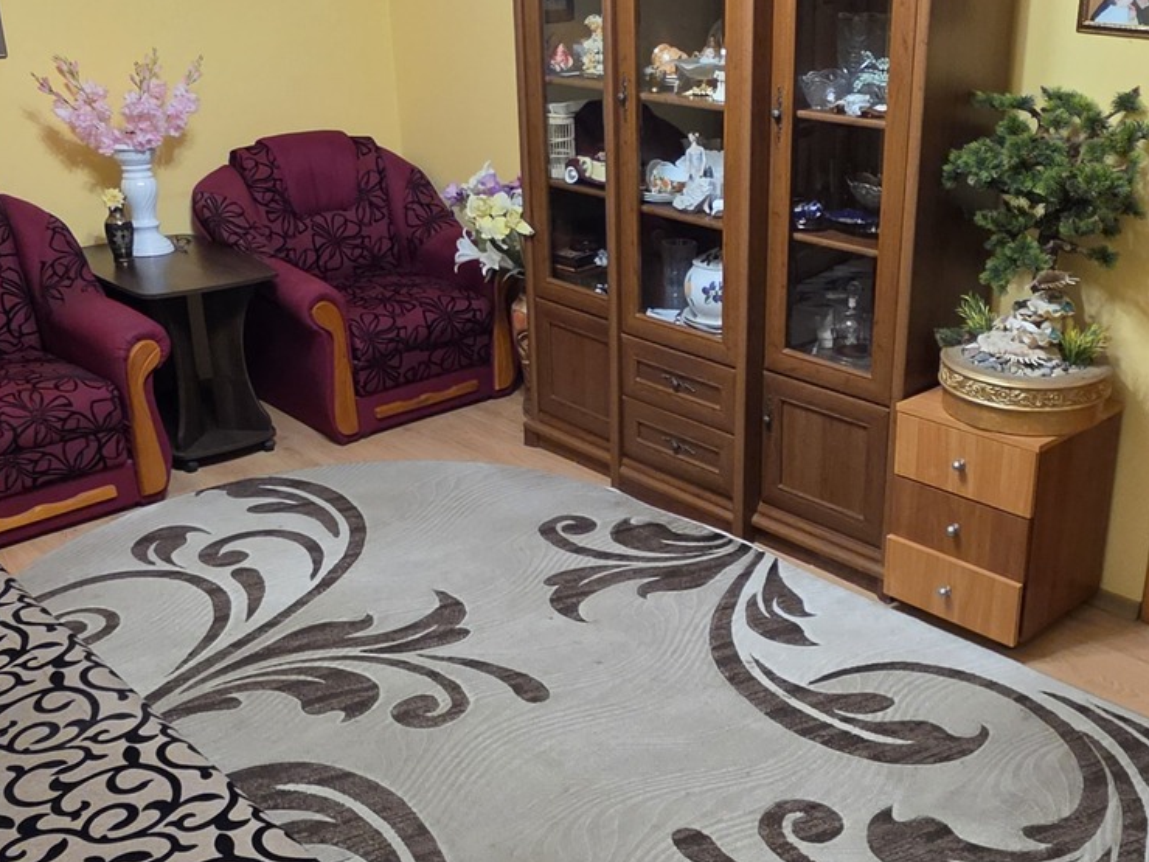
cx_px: 679
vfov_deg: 39.7
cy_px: 444
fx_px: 1195
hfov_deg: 51.1
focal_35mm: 36
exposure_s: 1/50
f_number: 1.9
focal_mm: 2.2
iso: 400
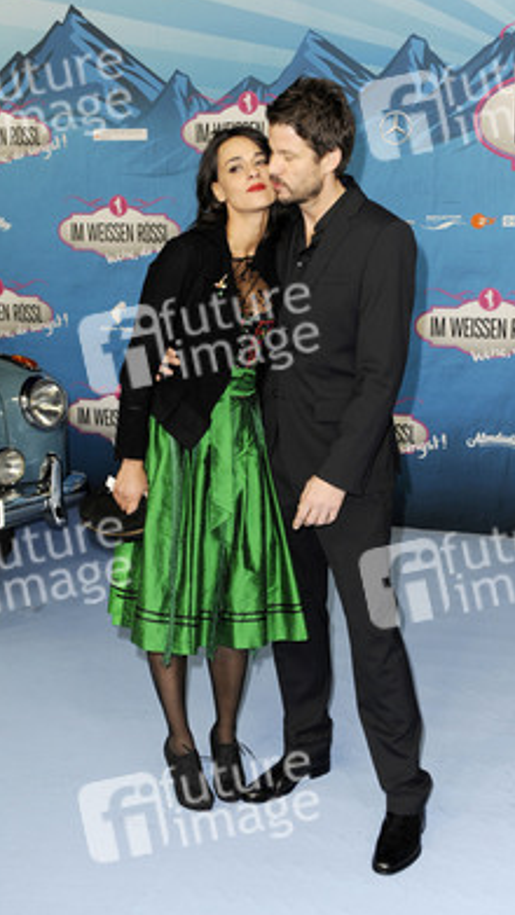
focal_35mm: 45
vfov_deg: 45.5
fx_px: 1092
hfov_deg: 26.5
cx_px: 268
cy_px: 456
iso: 1000
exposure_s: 1/160
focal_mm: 42
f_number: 5
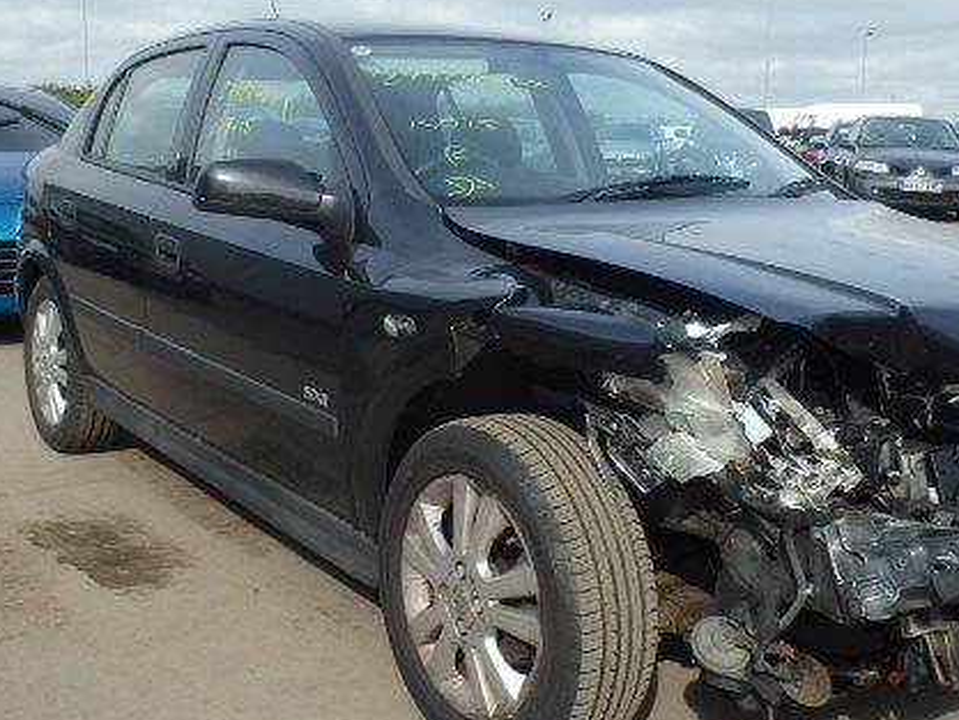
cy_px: 352
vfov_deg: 33.6
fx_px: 1192
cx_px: 538
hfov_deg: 43.8
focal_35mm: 43
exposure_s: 1/800
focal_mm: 5
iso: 125
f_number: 3.9
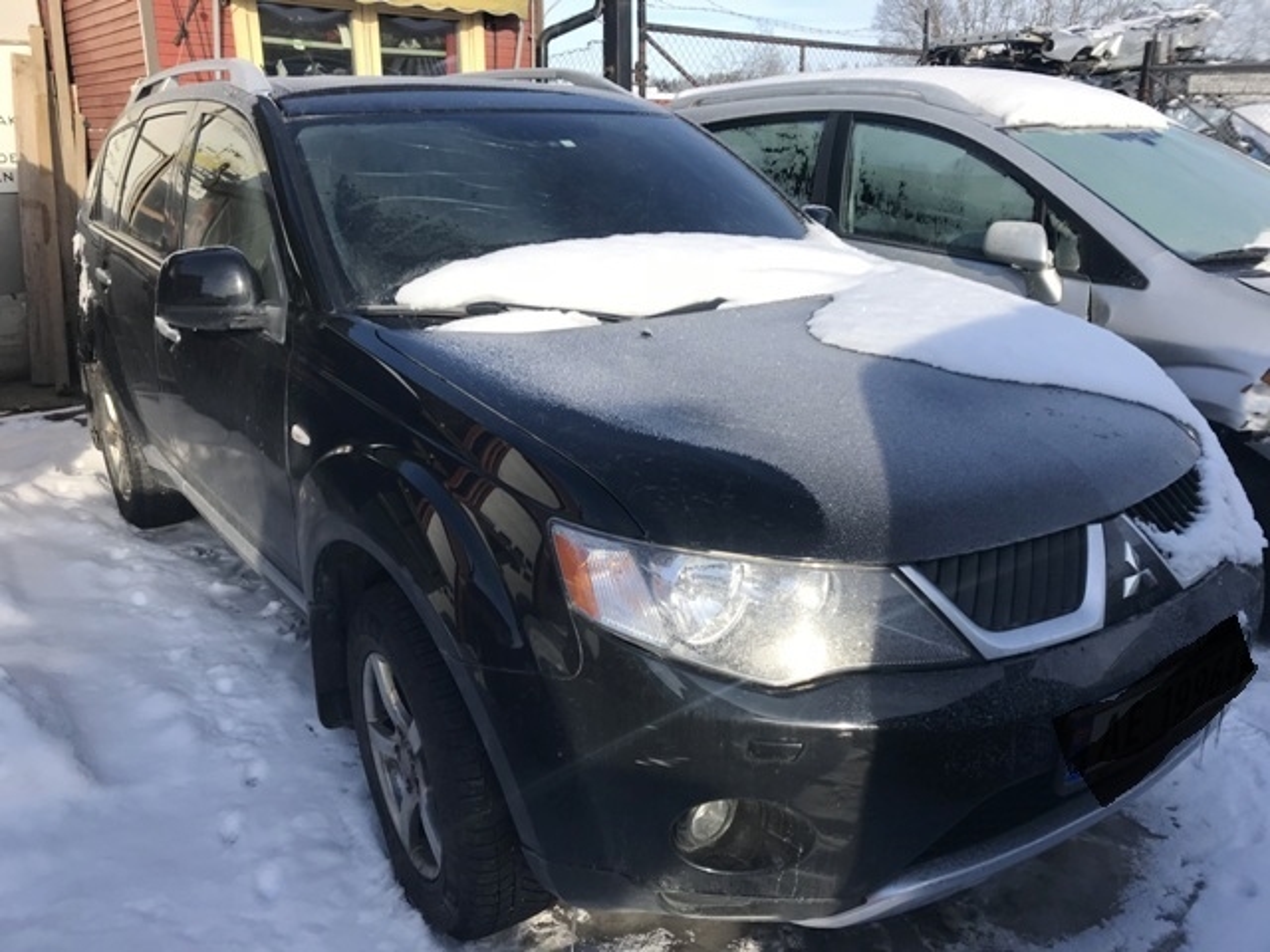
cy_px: 476
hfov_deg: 63.4
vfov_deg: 49.7
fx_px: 1027
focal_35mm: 28
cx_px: 635
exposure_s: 1/1053
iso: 20
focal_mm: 3.99
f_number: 1.8
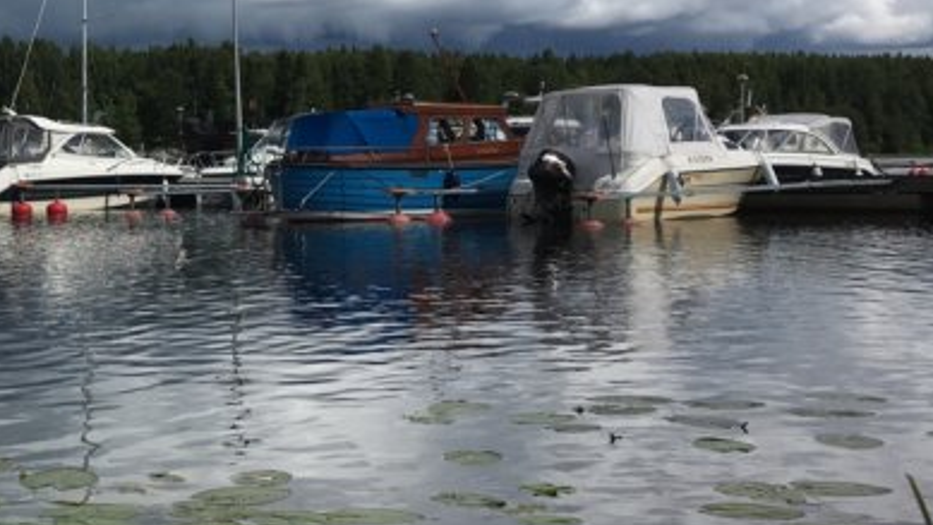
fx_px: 1608
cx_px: 58
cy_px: 240
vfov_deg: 18.5
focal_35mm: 65
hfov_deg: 30.6
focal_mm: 4.15
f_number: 2.2
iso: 25
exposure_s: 1/4274
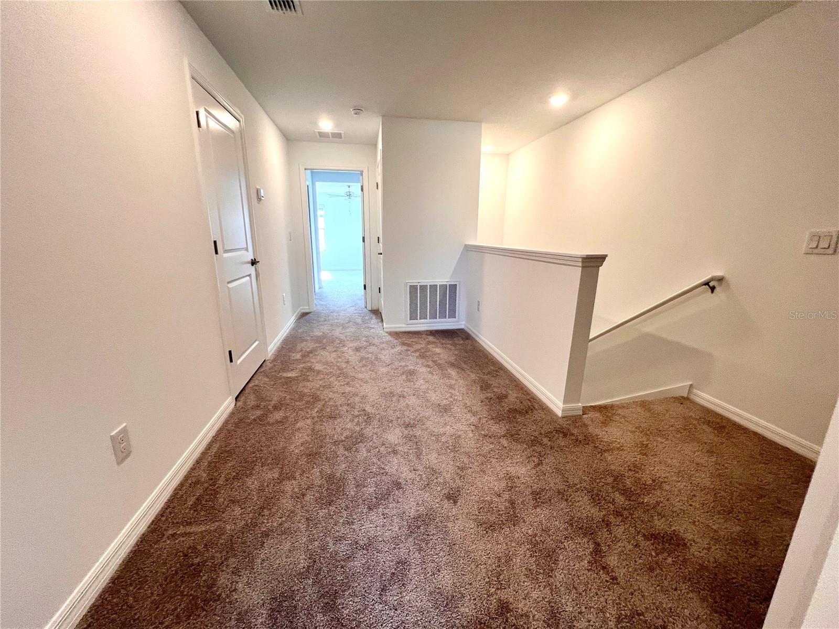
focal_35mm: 13
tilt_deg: -12.6
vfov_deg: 89.9
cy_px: 314
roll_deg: -1.5
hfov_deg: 106.2
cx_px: 420
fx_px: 315
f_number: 1.8
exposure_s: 1/120
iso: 125
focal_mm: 1.57
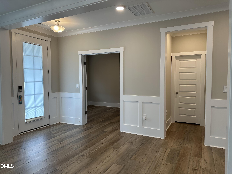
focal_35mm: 24
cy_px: 87
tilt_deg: -2.8
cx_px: 116
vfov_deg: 56.8
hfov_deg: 71.6
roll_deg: +0.6
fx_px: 161
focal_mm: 6.86
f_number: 1.78
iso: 100
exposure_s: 1/125
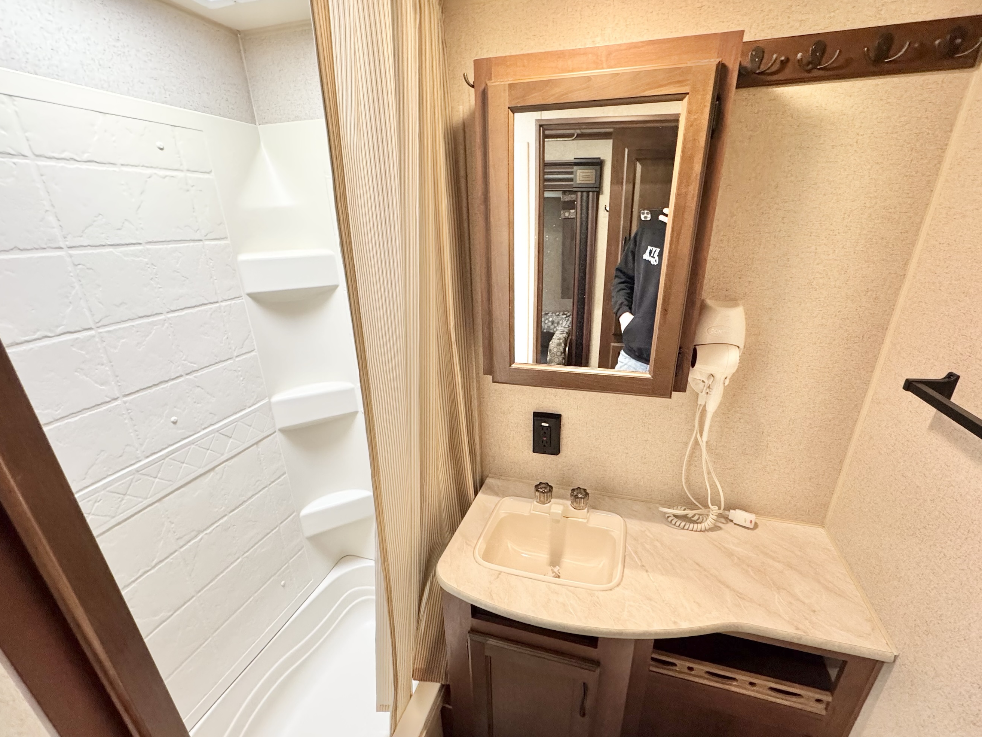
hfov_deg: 94.5
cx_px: 500
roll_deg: +0.4
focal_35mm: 16
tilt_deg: -24.0
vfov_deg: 77.8
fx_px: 454
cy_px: 409
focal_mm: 2.22
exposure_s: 1/99
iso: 320
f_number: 2.2
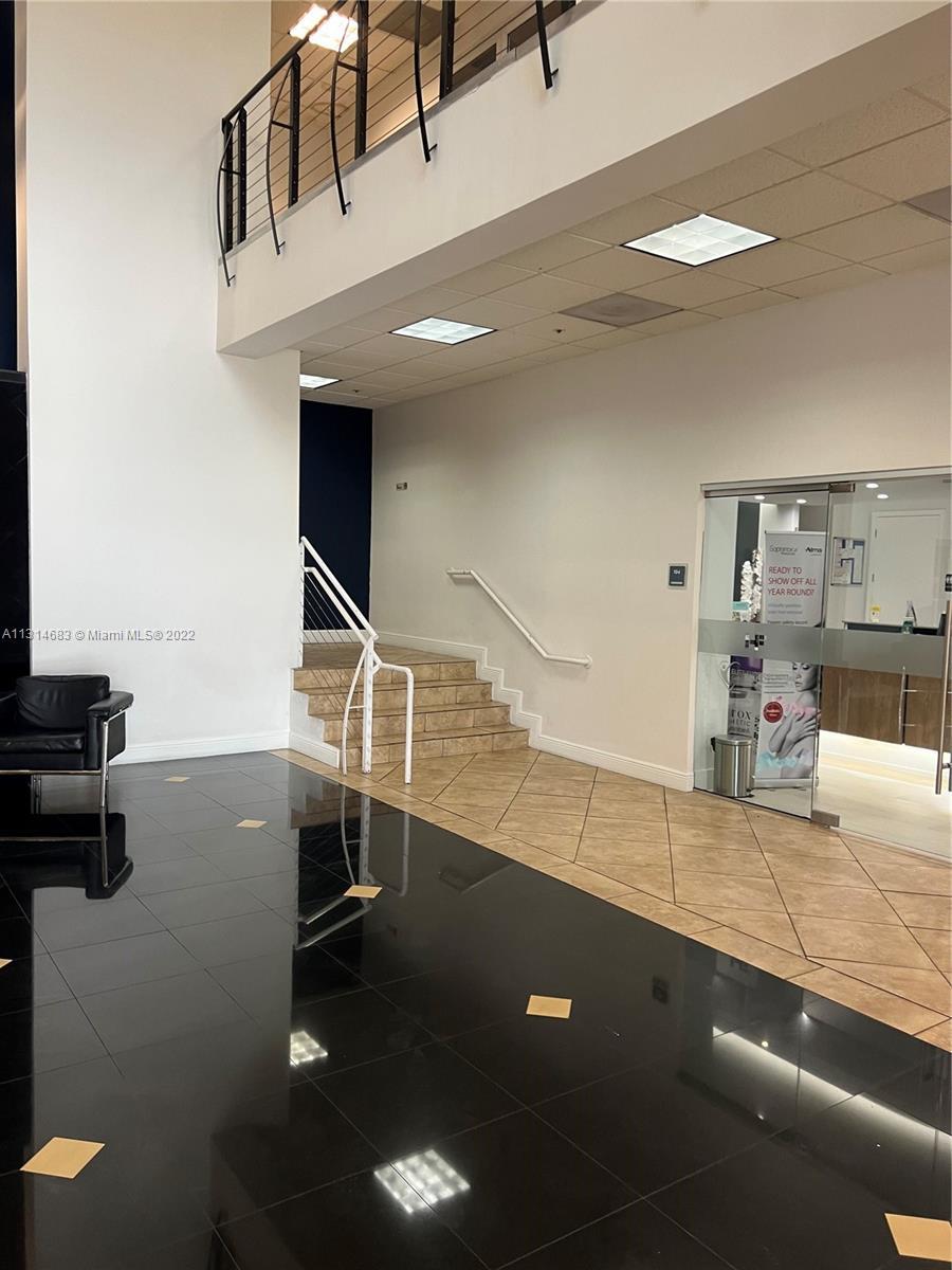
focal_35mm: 26
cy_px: 635
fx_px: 953
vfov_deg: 67.3
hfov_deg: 53.1
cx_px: 476
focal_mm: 5.7
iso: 100
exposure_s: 1/60
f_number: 1.5
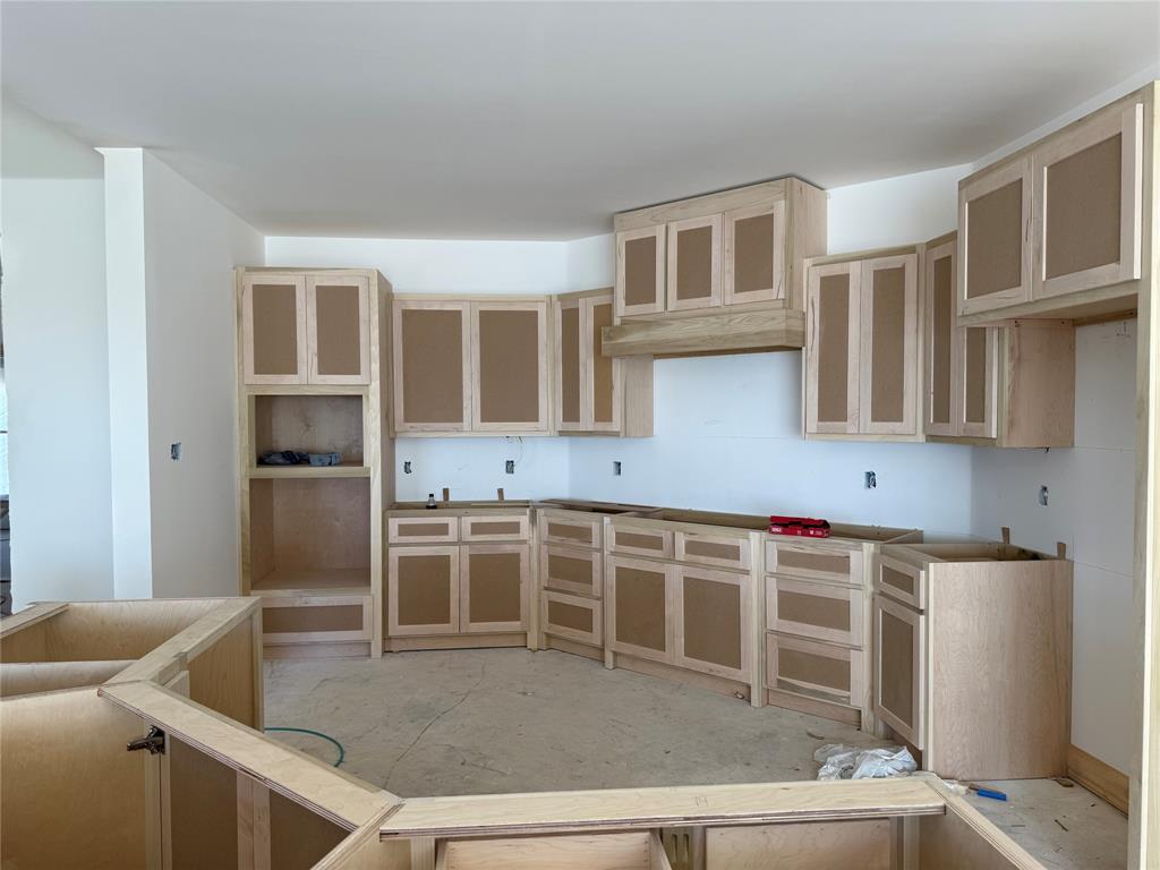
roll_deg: -0.3
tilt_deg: -1.5
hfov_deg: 71.6
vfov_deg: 56.8
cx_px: 580
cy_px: 435
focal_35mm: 24
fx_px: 804
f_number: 1.78
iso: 64
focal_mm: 6.76
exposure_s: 1/121
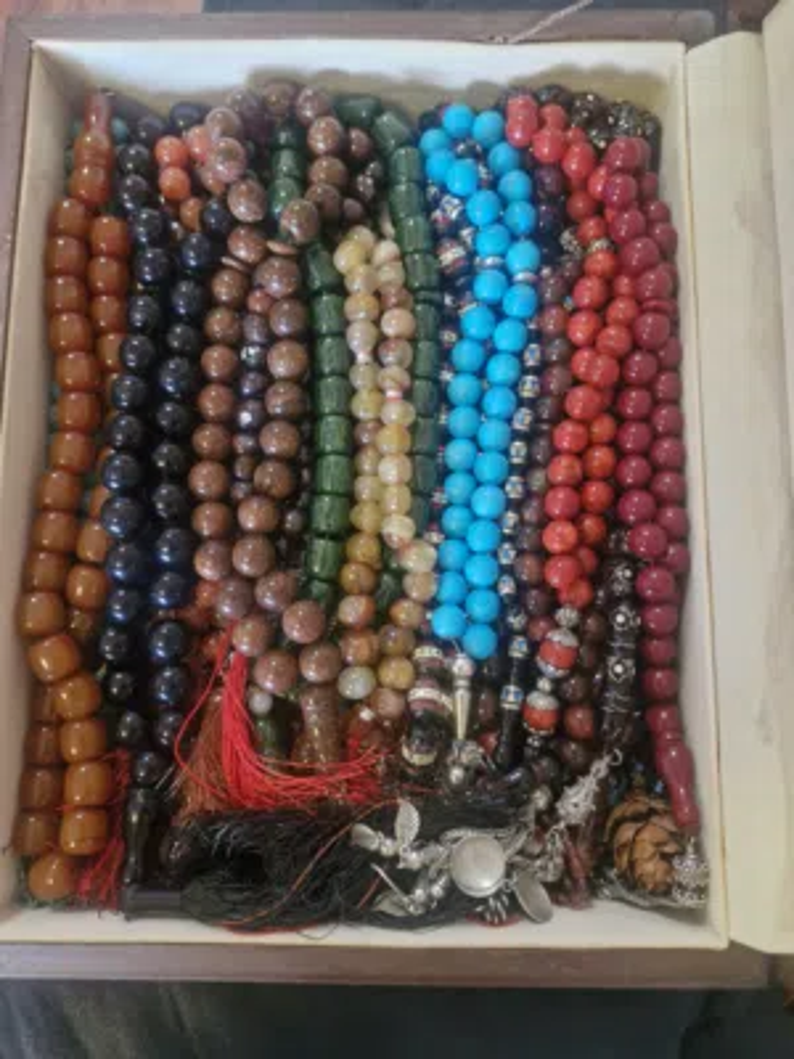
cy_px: 530
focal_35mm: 23
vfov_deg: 73.9
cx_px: 397
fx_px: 703
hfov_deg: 58.9
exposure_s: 1/33
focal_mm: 5.54
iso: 640
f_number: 1.8
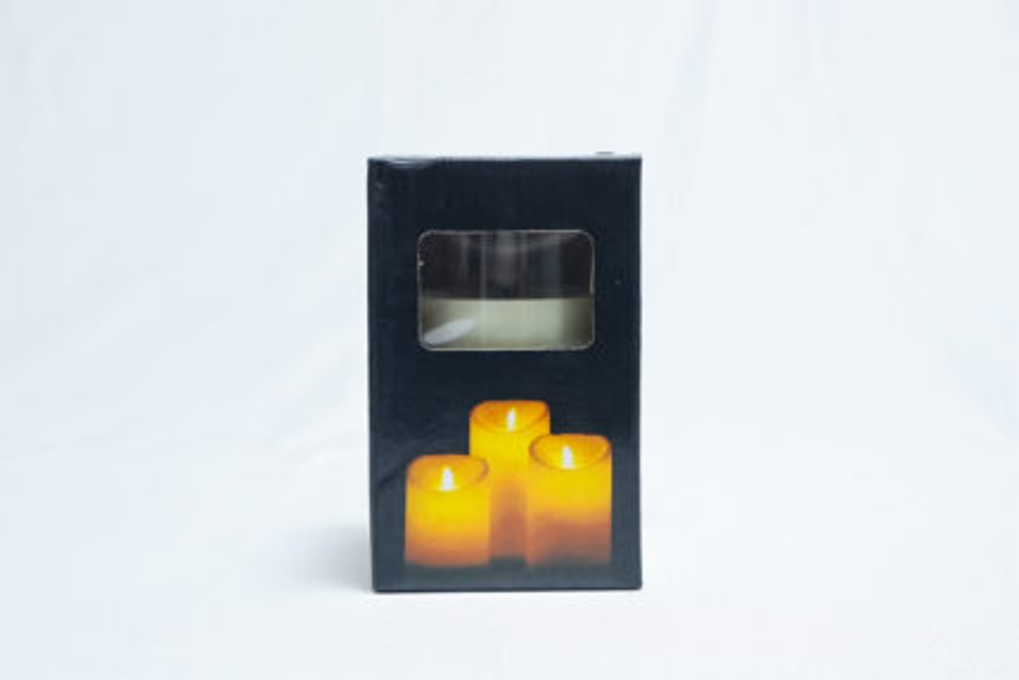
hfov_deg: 38.2
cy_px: 340
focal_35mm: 52
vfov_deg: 26.0
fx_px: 1472
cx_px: 510
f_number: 8
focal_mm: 35
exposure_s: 1/160
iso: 2500
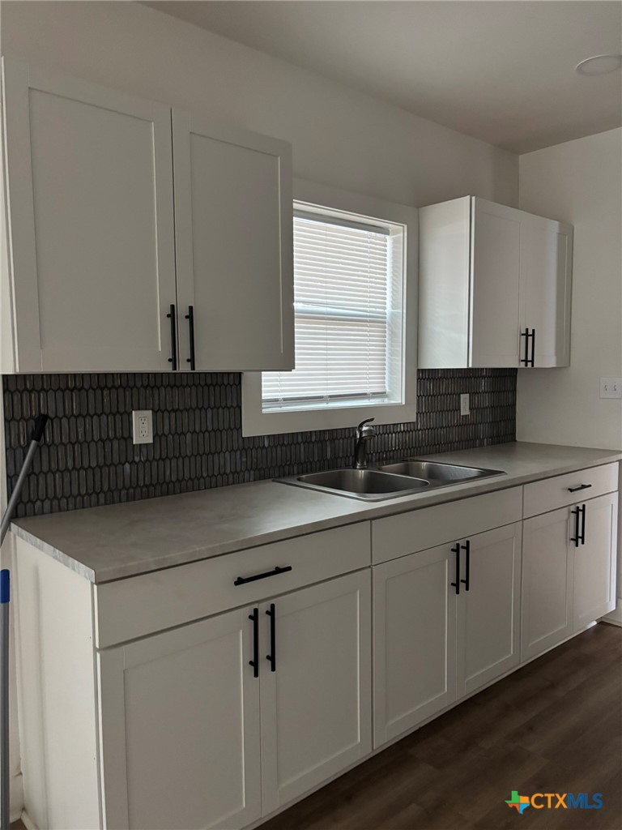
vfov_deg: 67.3
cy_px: 415
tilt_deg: -5.1
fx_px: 623
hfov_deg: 53.1
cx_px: 311
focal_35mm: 26
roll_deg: +0.3
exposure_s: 1/44
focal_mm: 5.96
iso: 500
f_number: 1.6
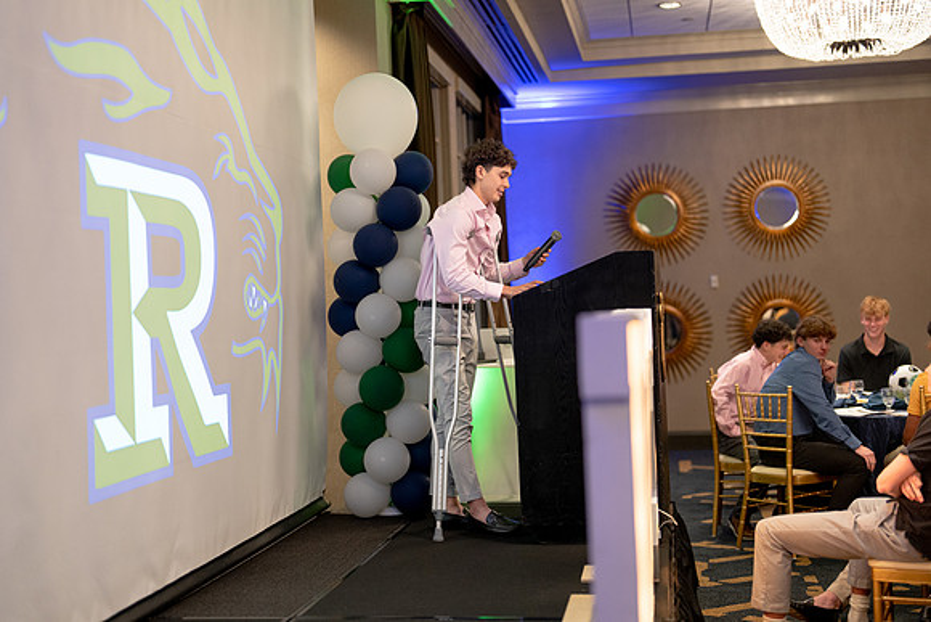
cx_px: 466
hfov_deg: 38.1
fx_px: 1349
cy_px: 311
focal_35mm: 52
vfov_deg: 25.9
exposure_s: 1/400
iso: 1250
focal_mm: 50
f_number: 1.2
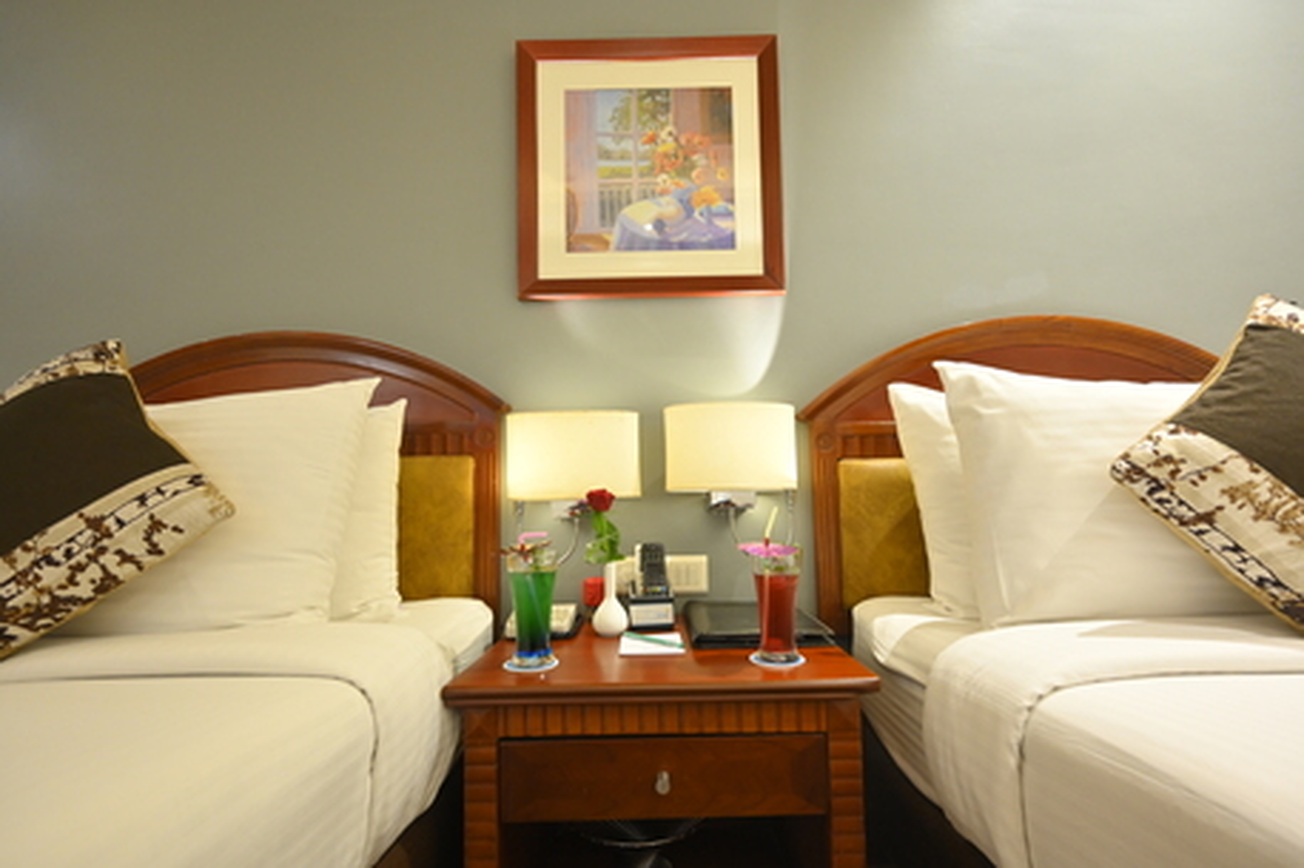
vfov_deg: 73.7
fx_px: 579
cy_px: 434
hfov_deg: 96.8
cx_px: 652
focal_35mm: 16
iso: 2500
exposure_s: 1/100
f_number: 4
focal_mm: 16
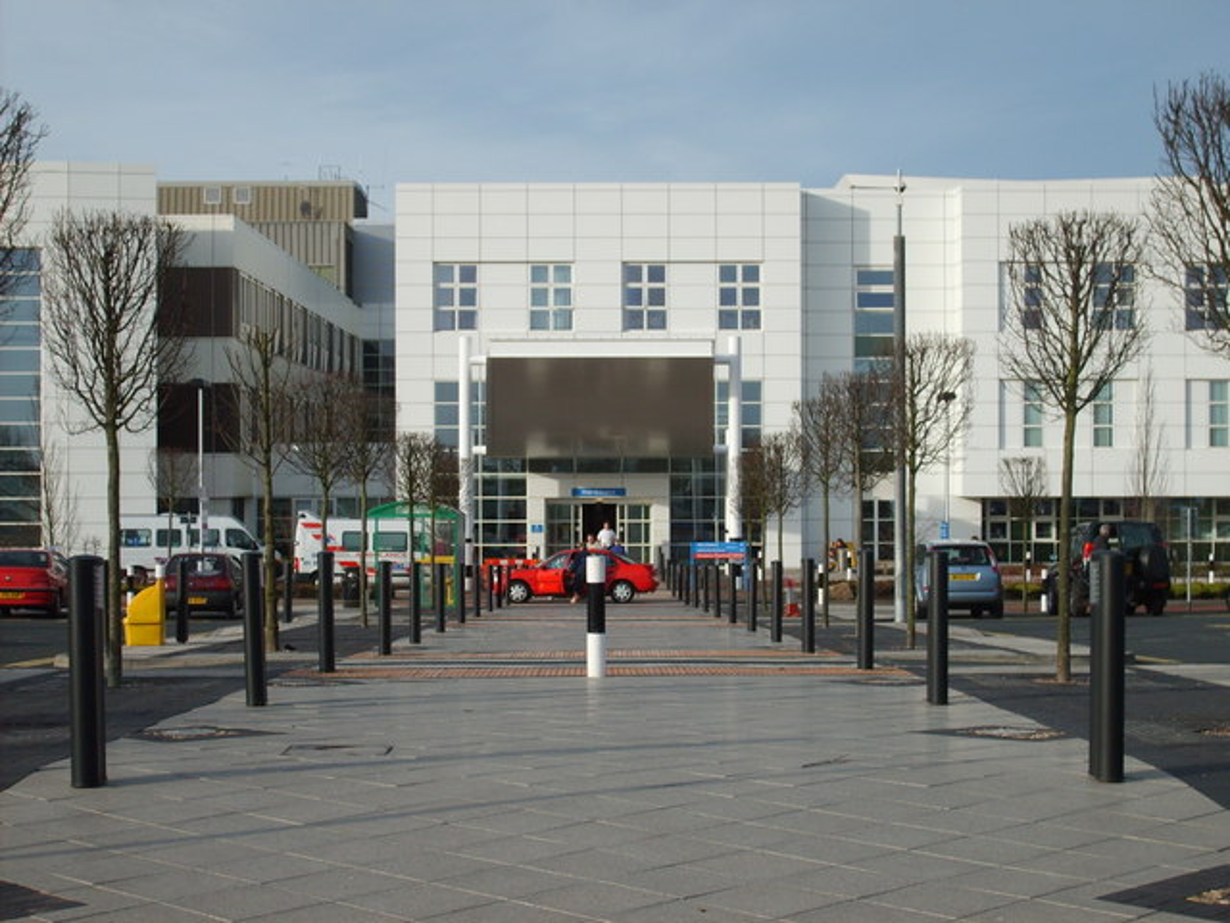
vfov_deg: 24.0
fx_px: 2167
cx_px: 615
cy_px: 462
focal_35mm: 61
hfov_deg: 31.7
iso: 50
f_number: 3.6
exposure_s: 1/750
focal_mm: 10.3
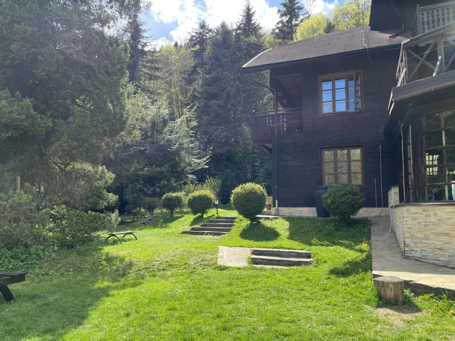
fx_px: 342
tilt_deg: +6.0
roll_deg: -0.2
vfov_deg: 53.1
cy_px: 170
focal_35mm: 26
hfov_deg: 67.3
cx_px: 228
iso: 50
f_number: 1.6
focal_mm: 5.1
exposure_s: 1/1175
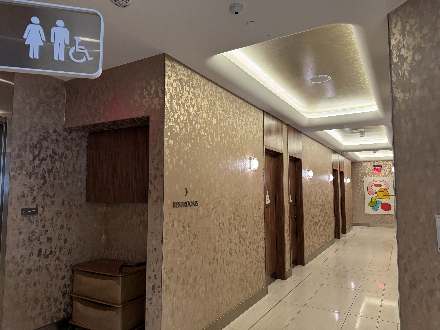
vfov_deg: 56.8
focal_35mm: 24
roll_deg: -0.2
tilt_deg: +3.7
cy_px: 165
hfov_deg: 71.6
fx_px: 305
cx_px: 220
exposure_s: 1/60
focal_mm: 6.76
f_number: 1.78
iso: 500
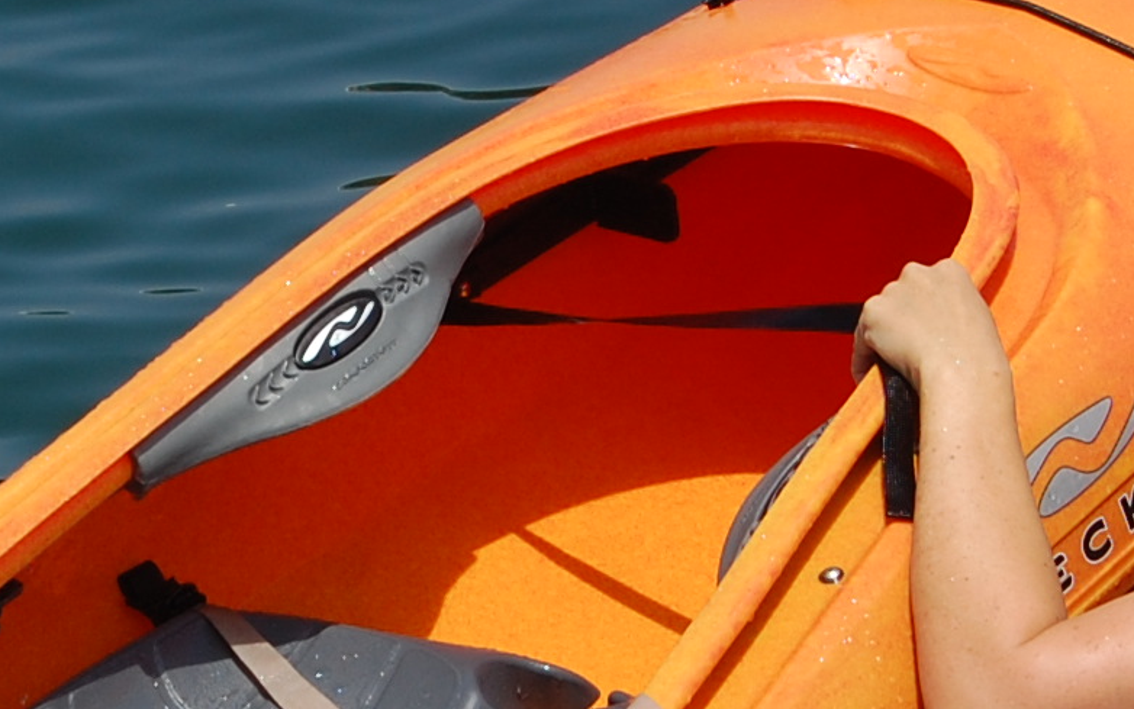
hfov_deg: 8.9
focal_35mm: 235
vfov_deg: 5.6
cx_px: 186
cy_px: 547
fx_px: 7264
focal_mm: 40
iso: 200
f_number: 10
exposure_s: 1/400
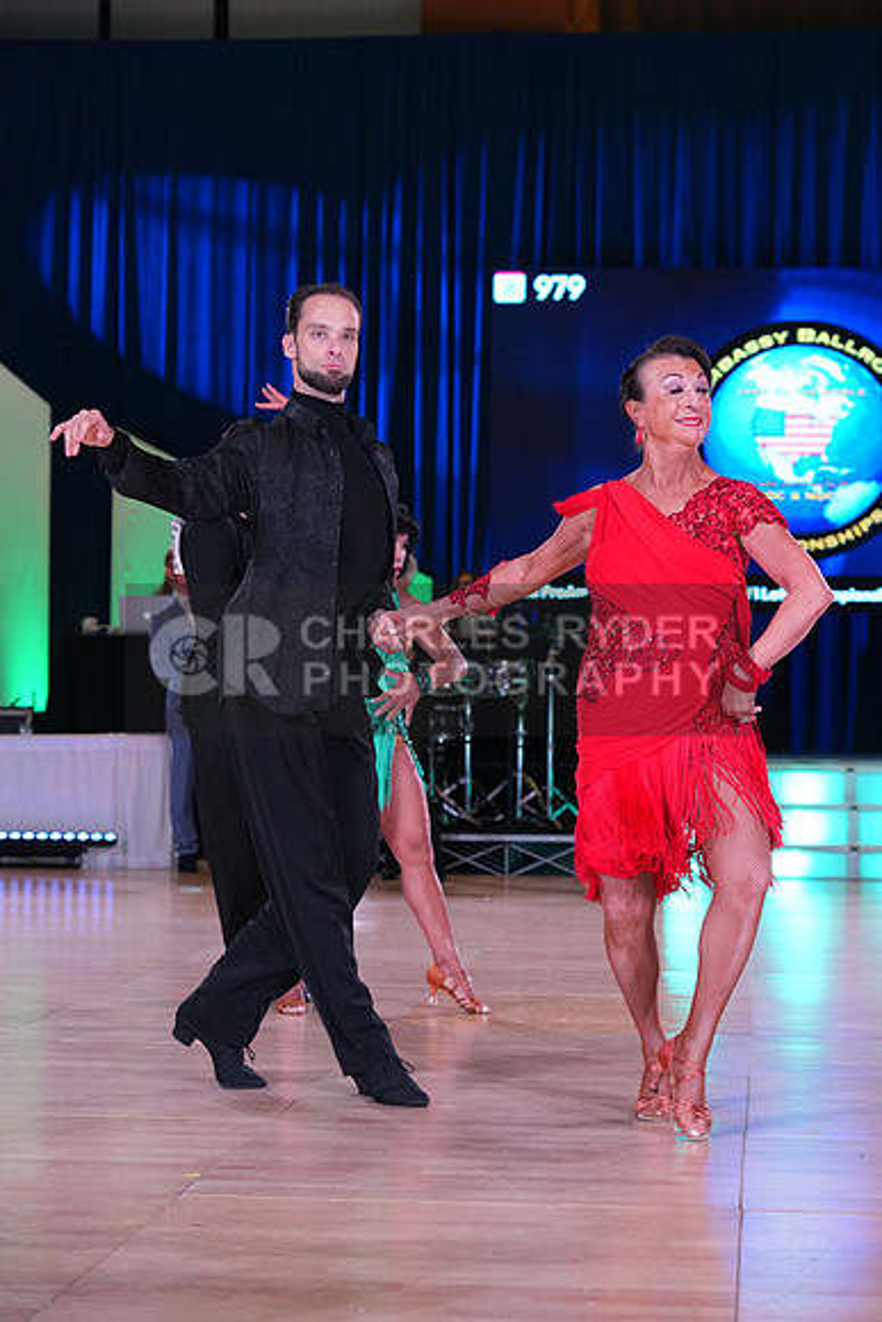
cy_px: 661
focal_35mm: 78
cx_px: 441
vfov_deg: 26.0
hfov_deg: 17.5
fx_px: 2865
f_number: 5
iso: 2000
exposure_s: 1/250
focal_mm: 78
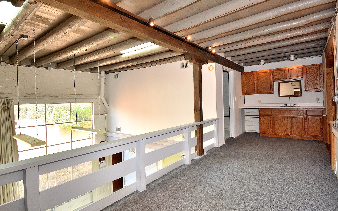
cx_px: 164
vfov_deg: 71.2
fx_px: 147
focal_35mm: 16
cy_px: 106
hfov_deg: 97.8
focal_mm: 10
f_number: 4.5
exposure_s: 1/80
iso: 200
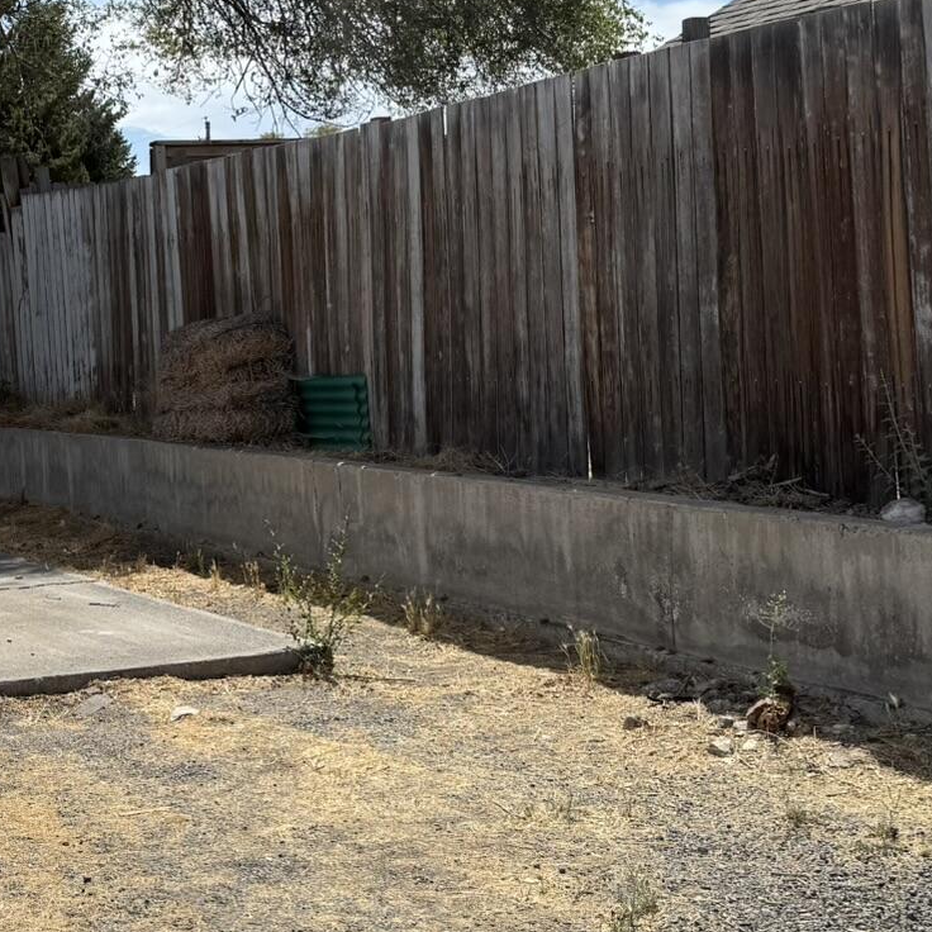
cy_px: 371
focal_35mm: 59
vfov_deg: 29.0
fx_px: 1797
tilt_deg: -1.7
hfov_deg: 26.9
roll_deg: +3.0
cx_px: -72
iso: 80
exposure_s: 1/5714
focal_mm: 6.76
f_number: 1.78
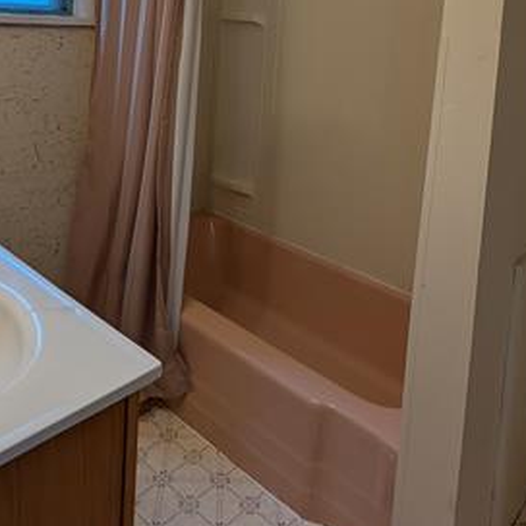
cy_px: 52
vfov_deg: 48.4
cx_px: 278
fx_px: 516
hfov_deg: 54.0
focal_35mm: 30
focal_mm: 2.02
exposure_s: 1/60
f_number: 1.7
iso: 75
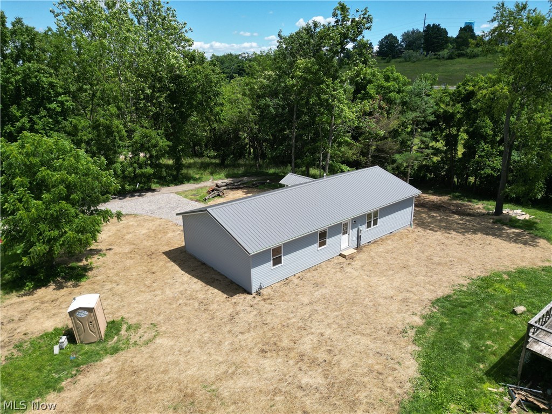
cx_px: 276
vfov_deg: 56.8
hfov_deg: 71.6
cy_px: 207
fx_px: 383
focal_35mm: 24
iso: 110
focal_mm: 6.72
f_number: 1.7
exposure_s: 1/2500
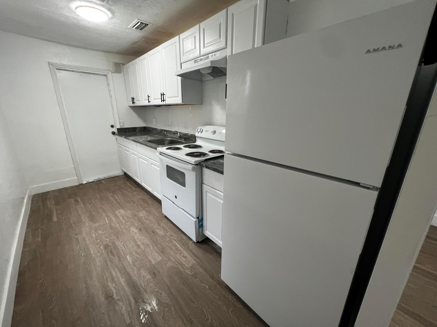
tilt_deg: -16.5
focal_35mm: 13
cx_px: 218
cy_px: 164
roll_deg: -0.3
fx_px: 164
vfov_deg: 89.9
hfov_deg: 106.2
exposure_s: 1/60
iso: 160
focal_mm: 1.57
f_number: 1.8
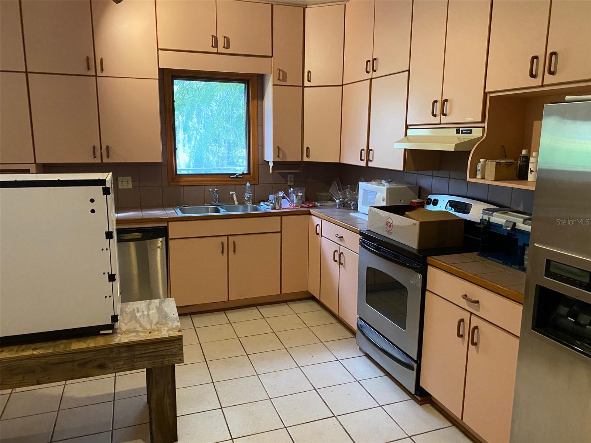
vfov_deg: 53.1
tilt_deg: -10.5
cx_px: 296
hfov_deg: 67.3
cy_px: 222
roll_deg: -0.6
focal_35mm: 26
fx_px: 444
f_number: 1.8
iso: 500
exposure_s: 1/40
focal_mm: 4.25
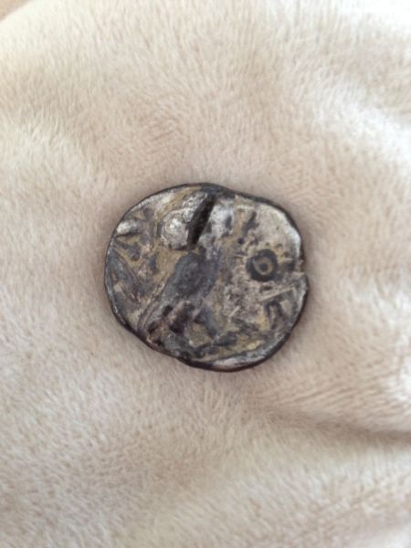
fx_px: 522
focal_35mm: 33
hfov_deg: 42.9
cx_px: 206
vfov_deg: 55.4
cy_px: 274
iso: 160
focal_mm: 4.12
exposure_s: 1/20
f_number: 2.4
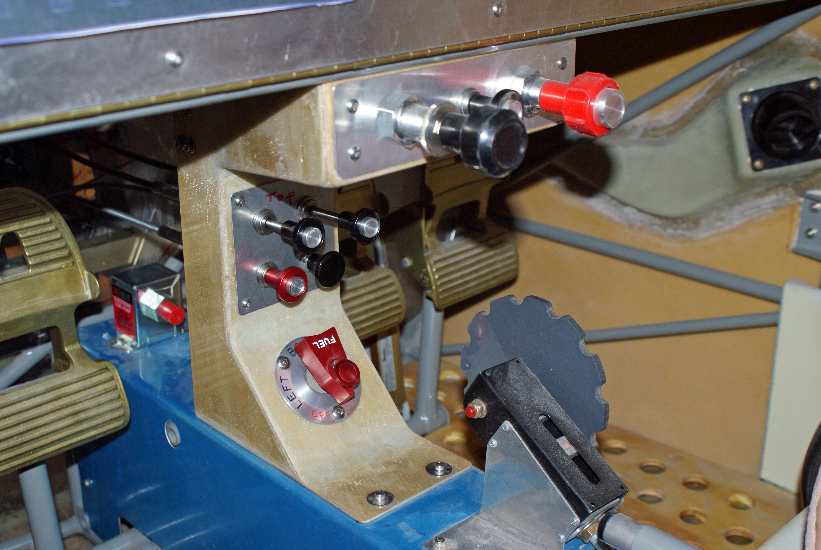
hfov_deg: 43.6
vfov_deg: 29.9
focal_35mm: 45
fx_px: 1027
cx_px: 410
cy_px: 275
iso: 400
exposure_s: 1/60
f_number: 5.6
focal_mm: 30
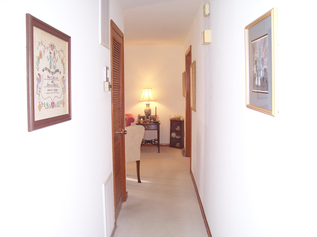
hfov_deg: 54.0
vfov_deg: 41.8
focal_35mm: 34
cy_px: 118
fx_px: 311
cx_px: 158
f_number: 2.7
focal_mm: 5.6
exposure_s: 1/60
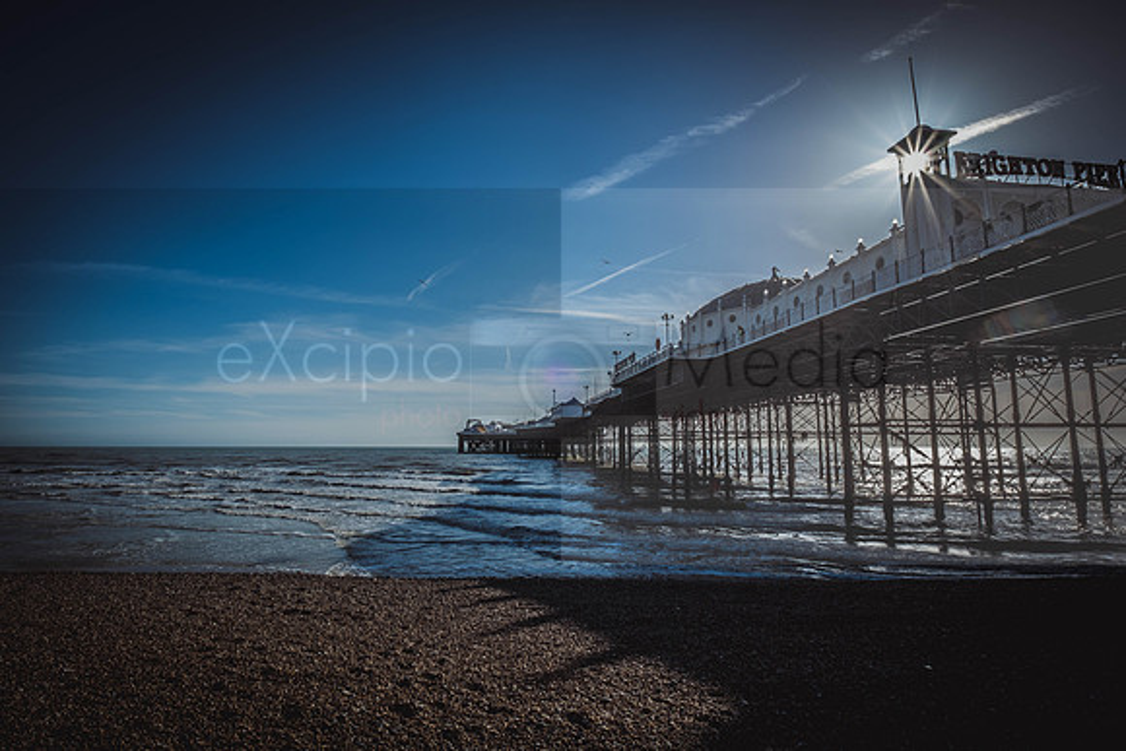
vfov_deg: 69.9
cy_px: 376
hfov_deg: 92.7
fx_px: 537
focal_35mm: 17
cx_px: 563
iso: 200
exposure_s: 1/280
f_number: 18
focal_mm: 11.5
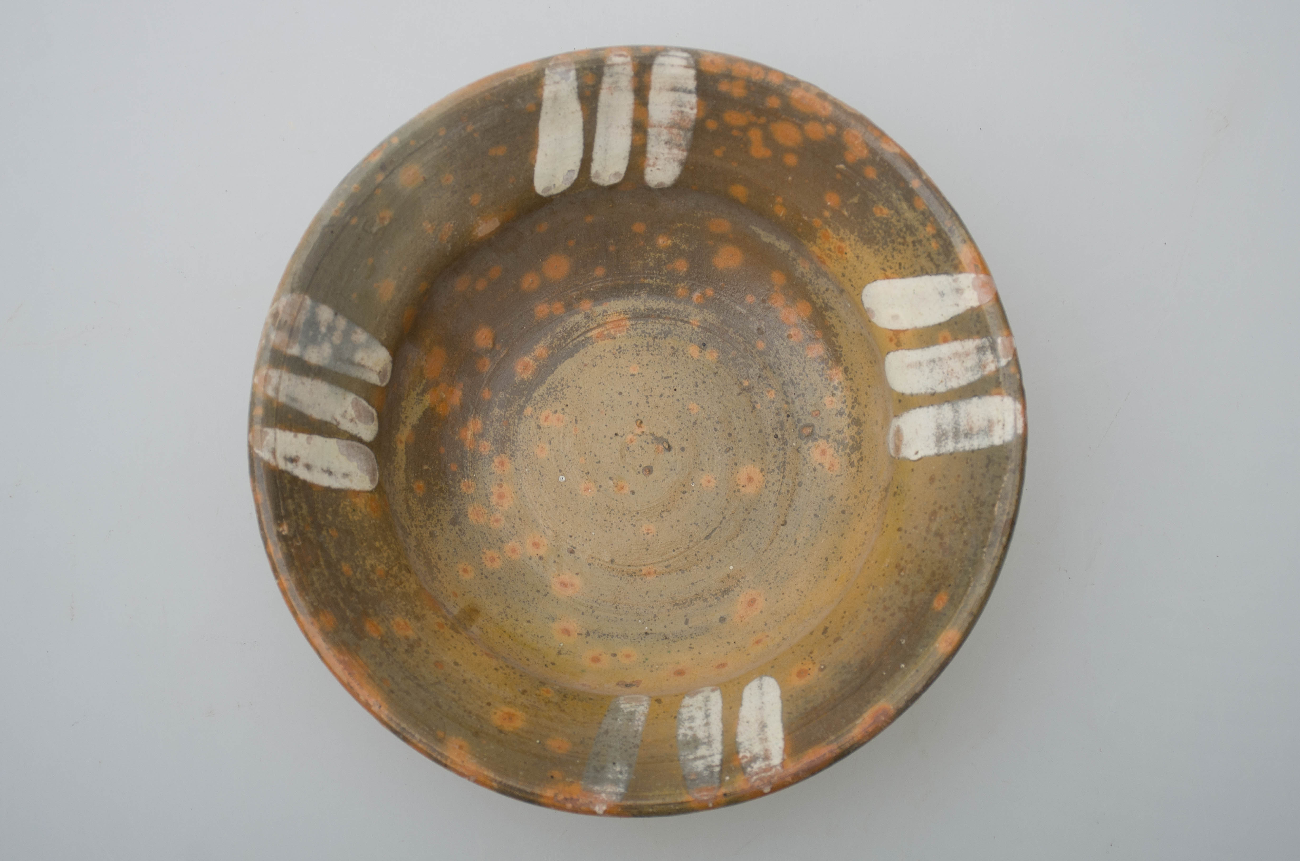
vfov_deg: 18.1
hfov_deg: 27.0
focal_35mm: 75
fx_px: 2703
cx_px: 650
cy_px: 430
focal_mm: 50
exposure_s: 1/160
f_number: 6.3
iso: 160
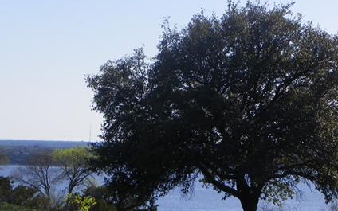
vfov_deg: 7.8
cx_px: 223
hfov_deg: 12.4
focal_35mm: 168
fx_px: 1548
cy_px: 168
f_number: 5
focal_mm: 18.8
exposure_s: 1/500
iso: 64
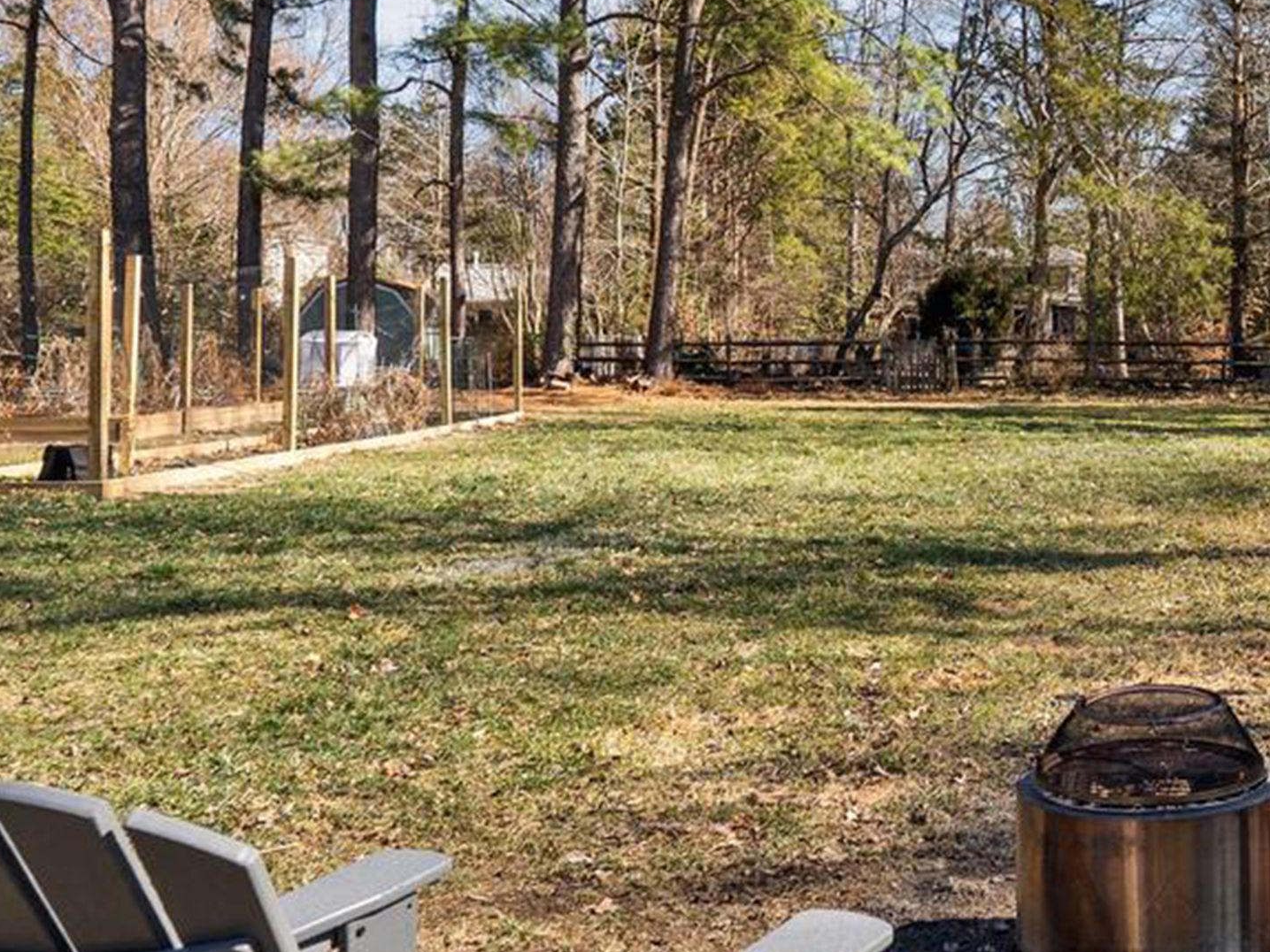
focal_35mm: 42
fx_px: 1548
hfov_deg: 39.9
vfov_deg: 33.7
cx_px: 1235
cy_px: 284
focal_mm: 17.5
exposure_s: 1/125
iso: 80
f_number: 9
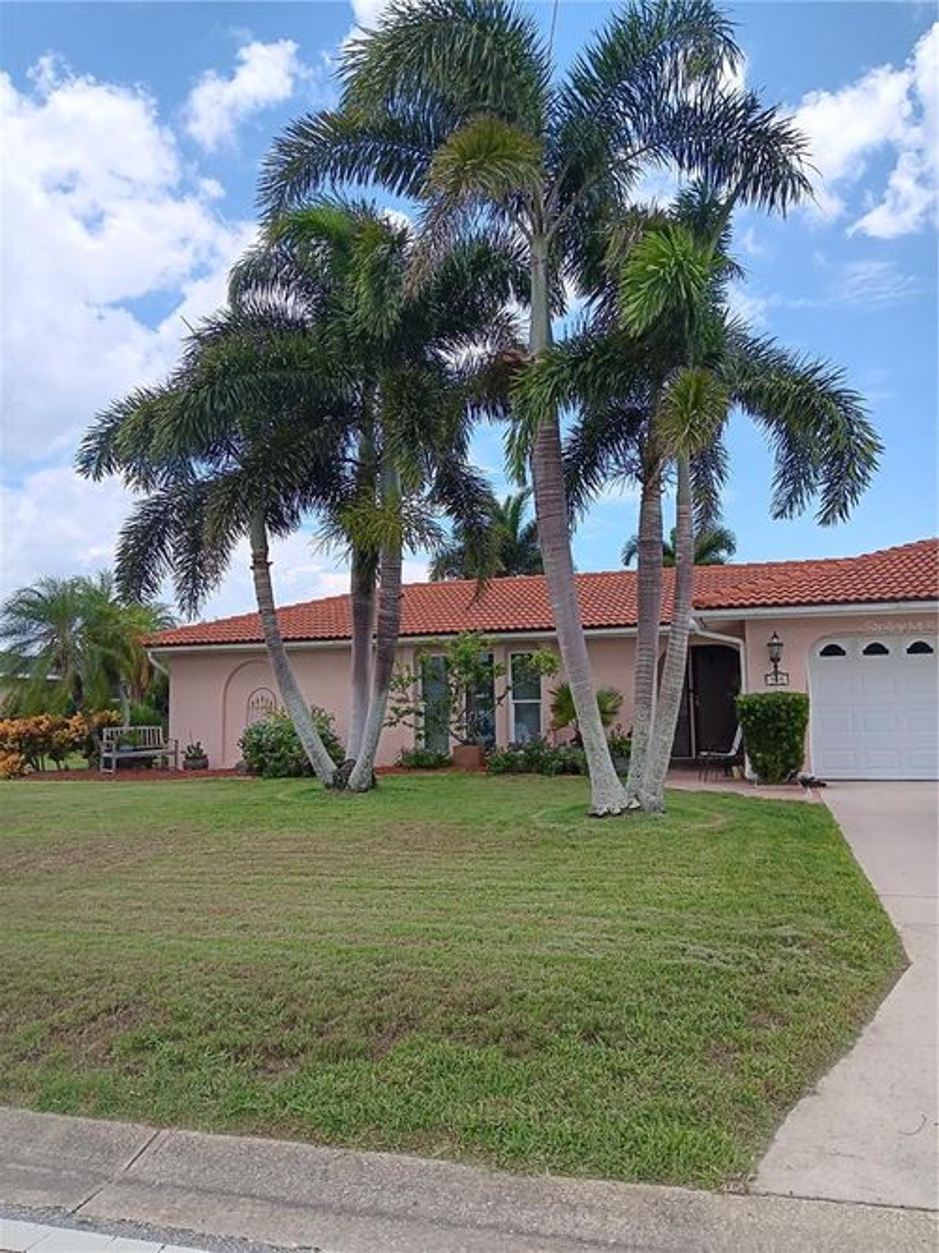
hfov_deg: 53.0
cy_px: 626
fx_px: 941
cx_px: 470
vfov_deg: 67.3
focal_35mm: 26
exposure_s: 1/1000
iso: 20
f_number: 1.8
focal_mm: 3.98
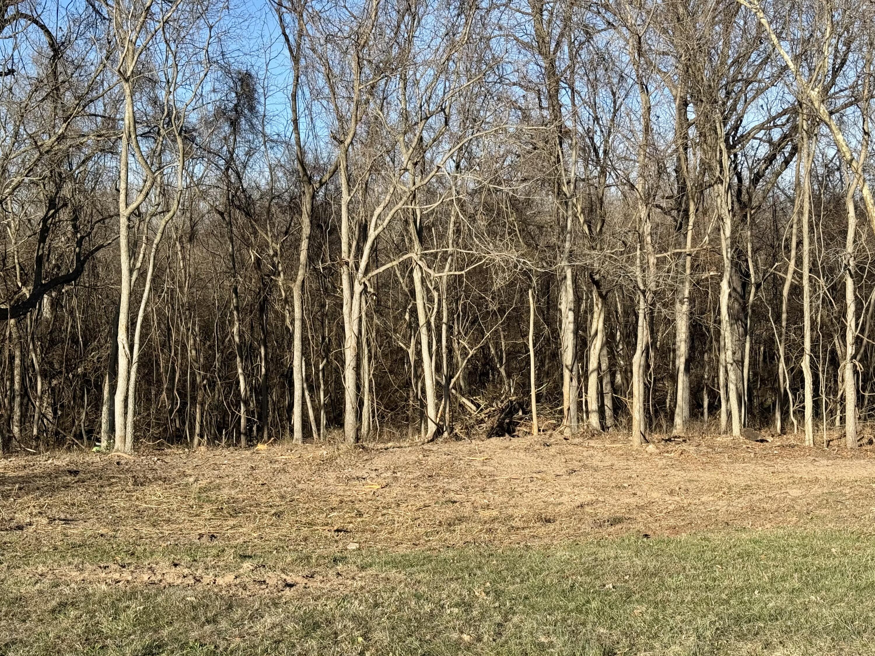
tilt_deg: -1.5
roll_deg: +1.2
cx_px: 438
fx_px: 1213
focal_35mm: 48
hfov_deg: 39.7
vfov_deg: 30.3
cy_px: 328
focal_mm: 6.76
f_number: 1.78
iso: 64
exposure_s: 1/2415
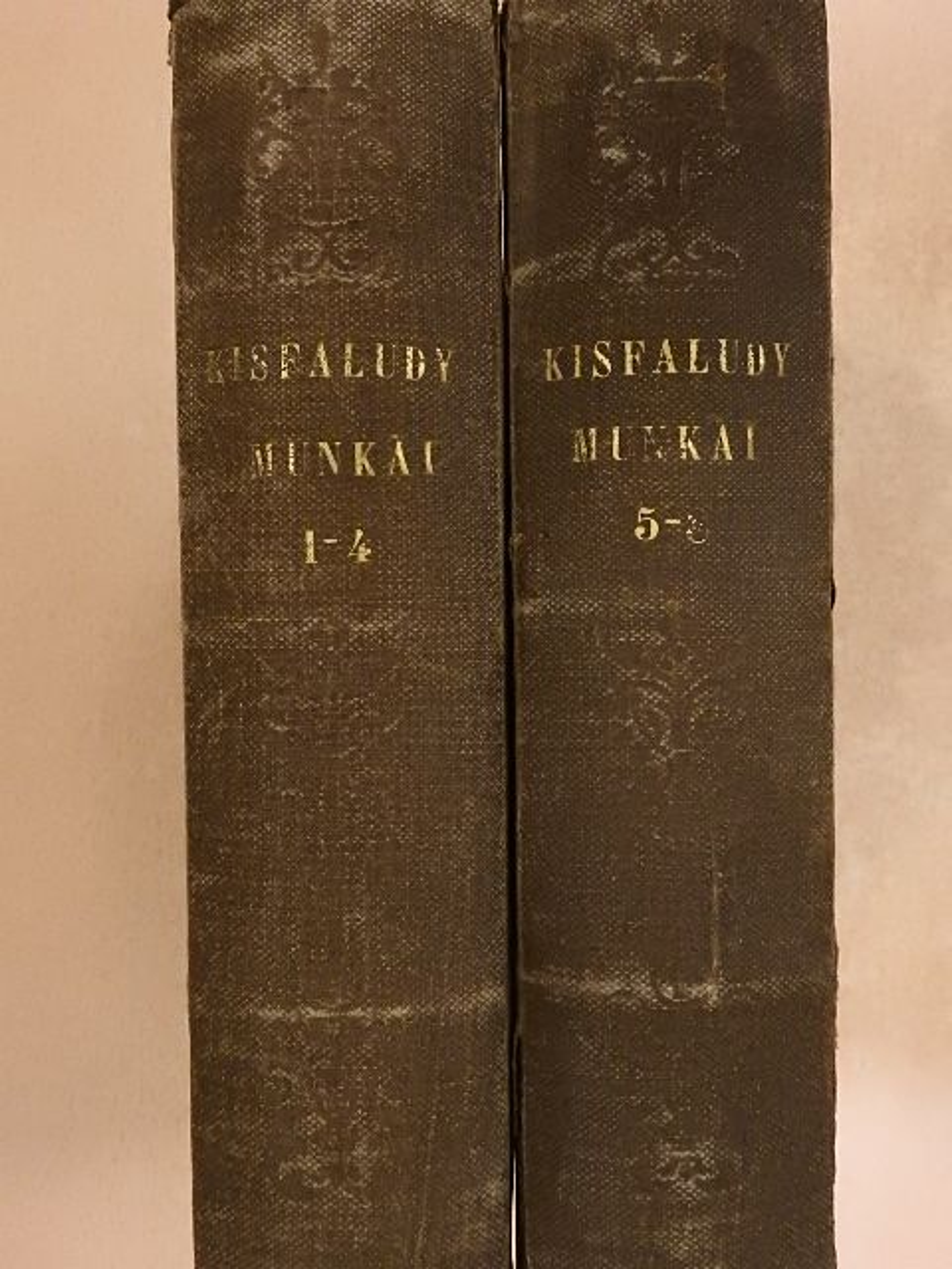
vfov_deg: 55.4
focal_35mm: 33
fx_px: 1210
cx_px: 476
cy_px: 634
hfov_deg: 42.9
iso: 1600
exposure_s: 1/80
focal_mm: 5.9
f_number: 3.6
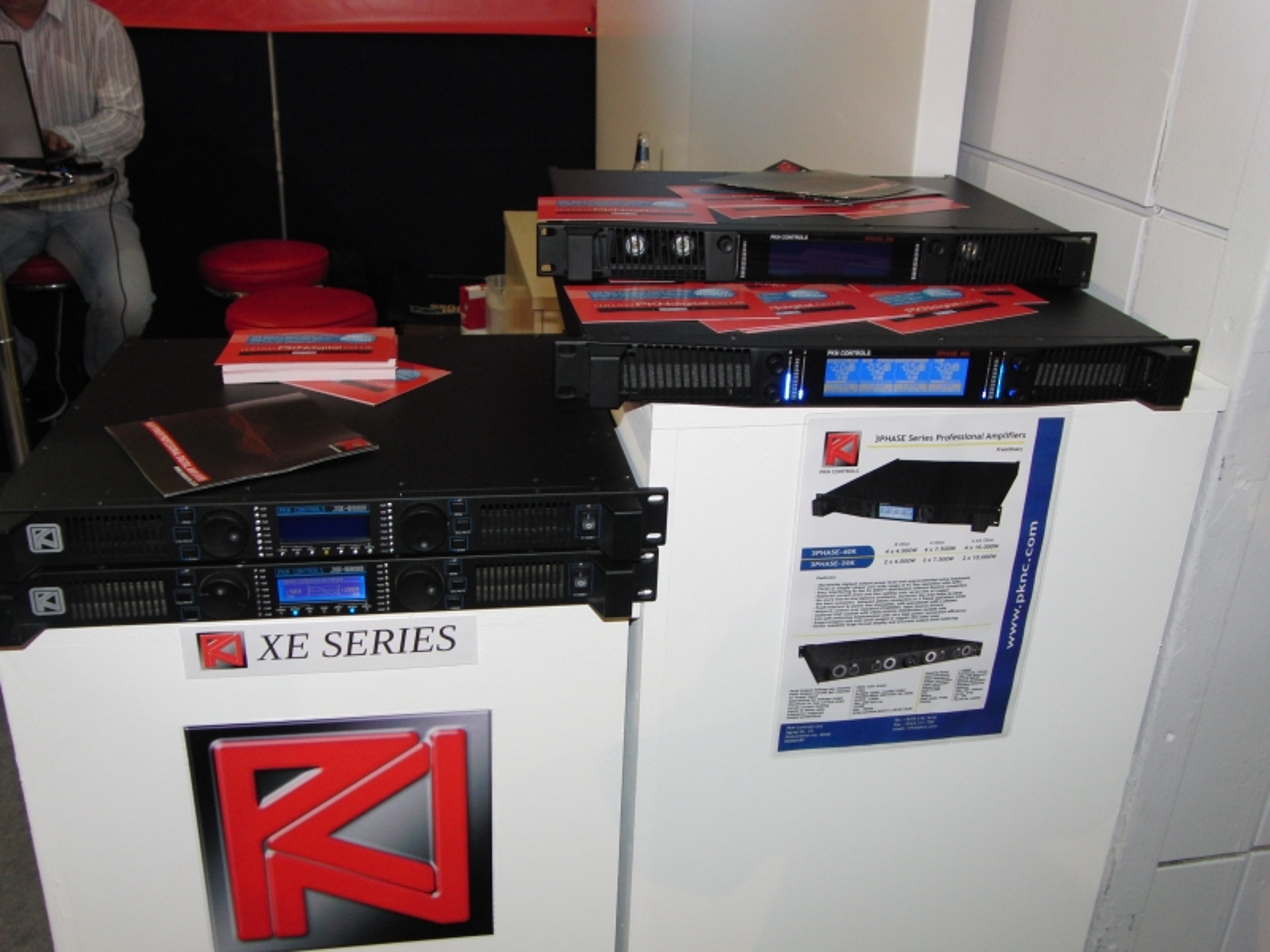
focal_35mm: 33
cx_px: 635
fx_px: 1211
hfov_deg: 55.4
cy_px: 476
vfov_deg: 42.9
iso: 200
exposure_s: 1/60
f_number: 2.9
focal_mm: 5.9
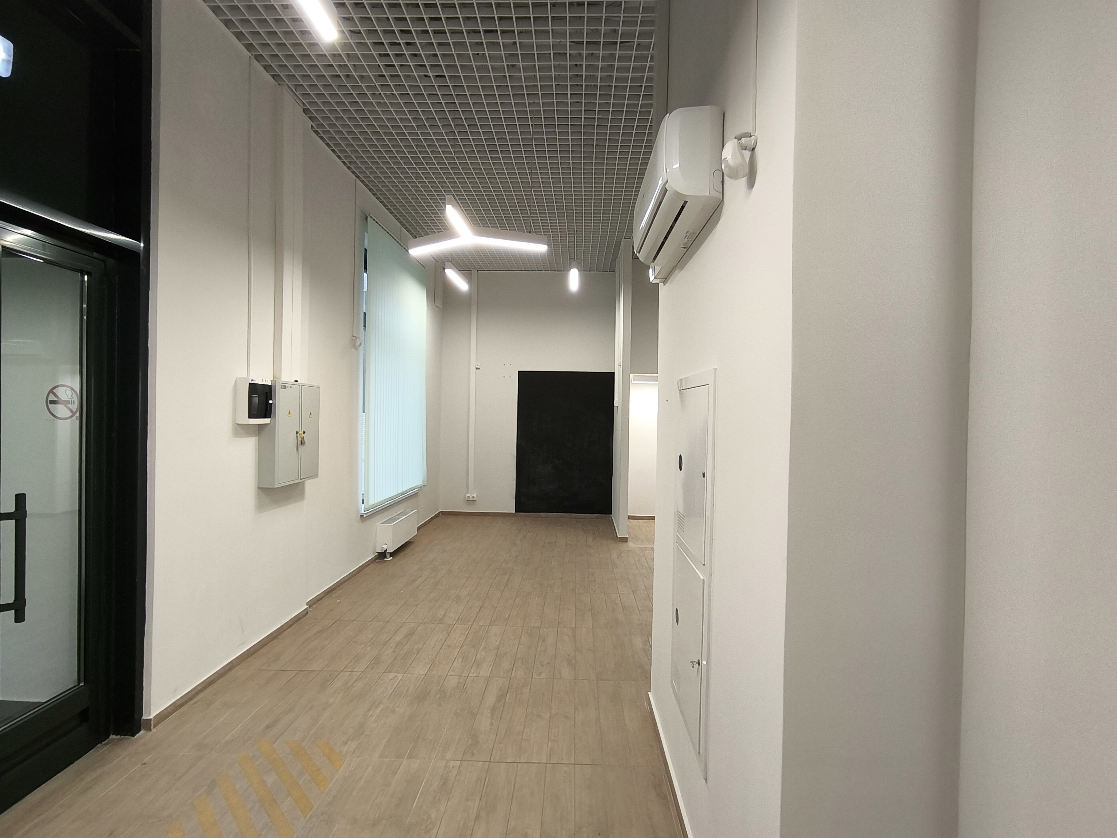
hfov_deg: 91.0
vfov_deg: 74.7
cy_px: 422
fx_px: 549
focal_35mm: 17
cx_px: 562
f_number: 2.2
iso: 200
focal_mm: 1.65
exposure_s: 1/50
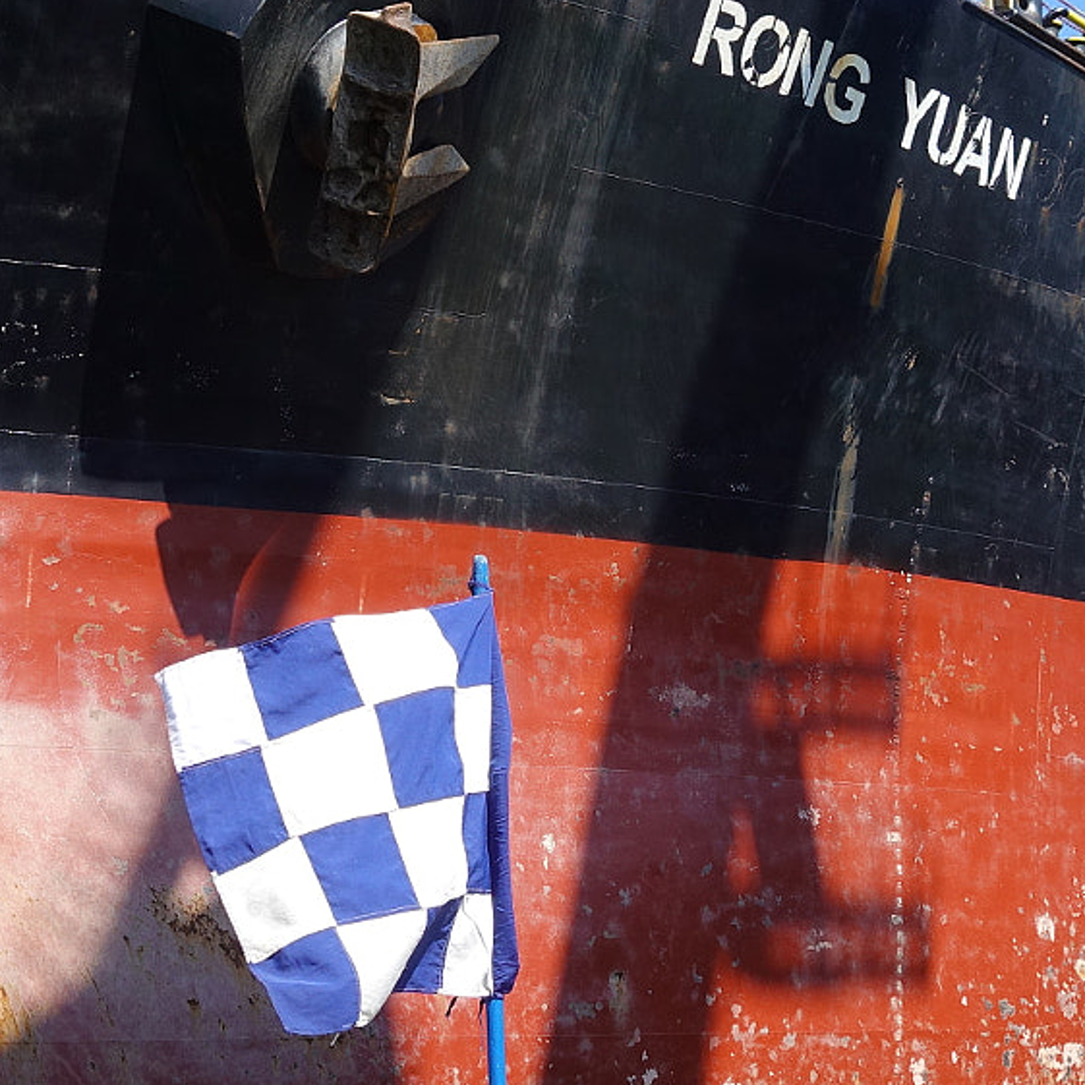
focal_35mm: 80
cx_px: 389
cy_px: 495
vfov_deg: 21.6
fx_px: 2837
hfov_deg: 21.6
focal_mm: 12.2
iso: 125
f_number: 5.6
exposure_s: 1/250
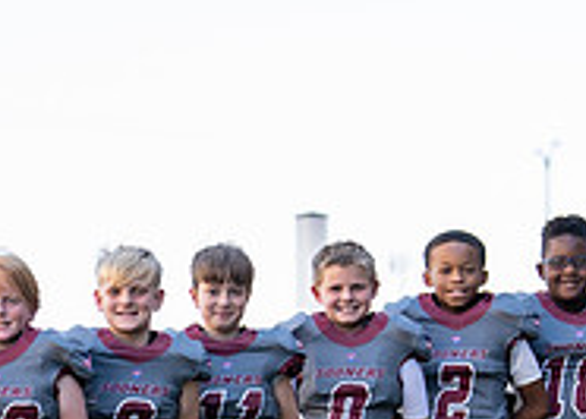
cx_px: -114
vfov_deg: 7.7
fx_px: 3097
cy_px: 538
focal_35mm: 186
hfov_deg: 10.6
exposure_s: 1/1000
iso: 100
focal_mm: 50
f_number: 1.6
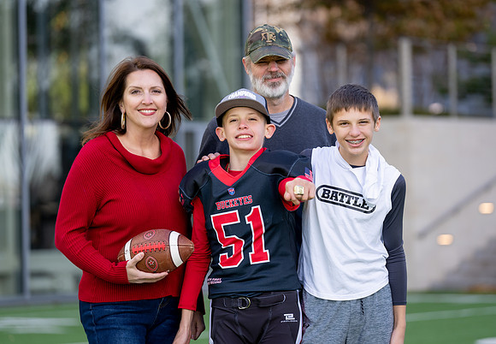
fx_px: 2125
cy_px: 166
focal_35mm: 152
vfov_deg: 9.2
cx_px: 267
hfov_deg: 13.3
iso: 100
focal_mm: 137
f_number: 2.8
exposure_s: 1/500
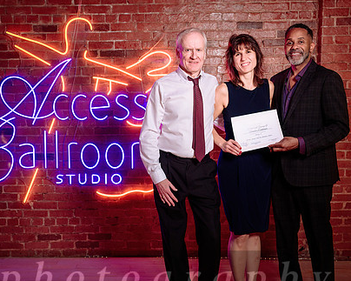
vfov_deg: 32.0
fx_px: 488
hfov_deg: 39.5
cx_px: 162
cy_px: 167
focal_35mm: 47
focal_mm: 32
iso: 500
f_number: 3.2
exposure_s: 1/200
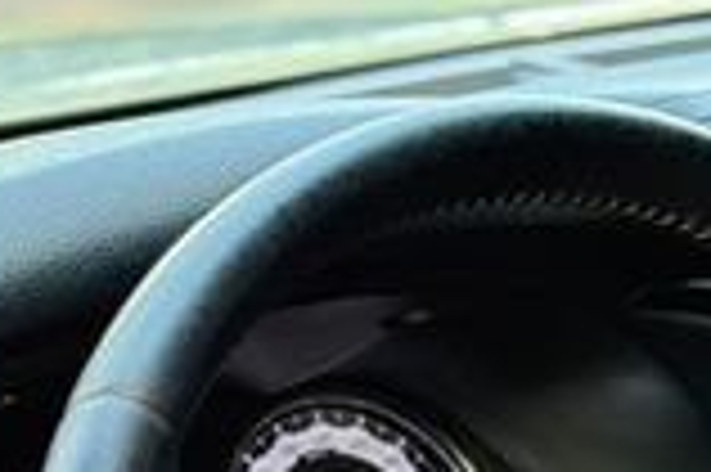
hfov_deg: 13.3
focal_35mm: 149
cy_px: 706
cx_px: 918
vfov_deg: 9.0
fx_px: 2940
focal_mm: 6.76
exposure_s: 1/89
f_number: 1.78
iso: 160
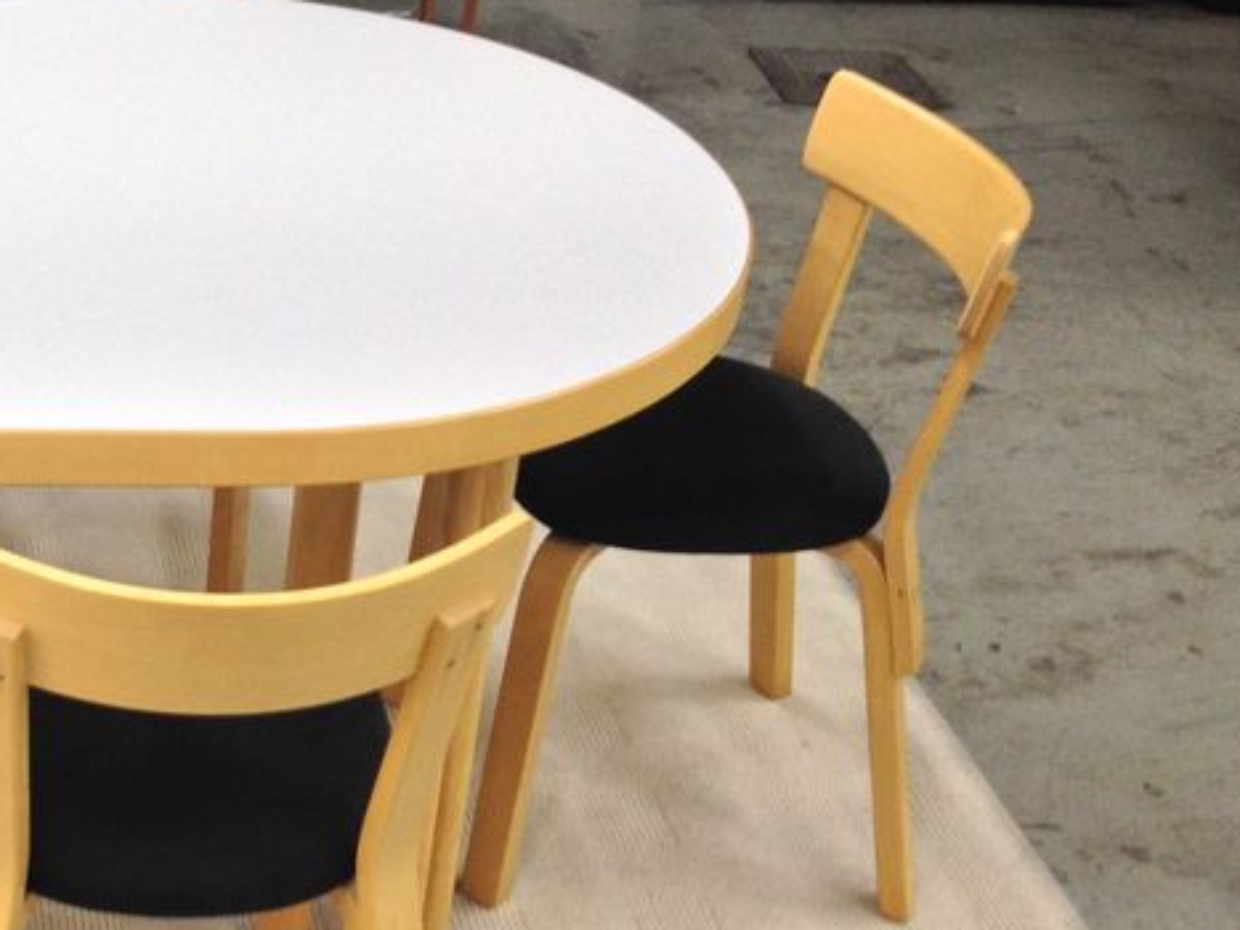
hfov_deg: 24.6
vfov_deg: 19.6
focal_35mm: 75
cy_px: 494
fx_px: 2686
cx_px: -48
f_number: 2.4
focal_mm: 4.28
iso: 80
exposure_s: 1/20
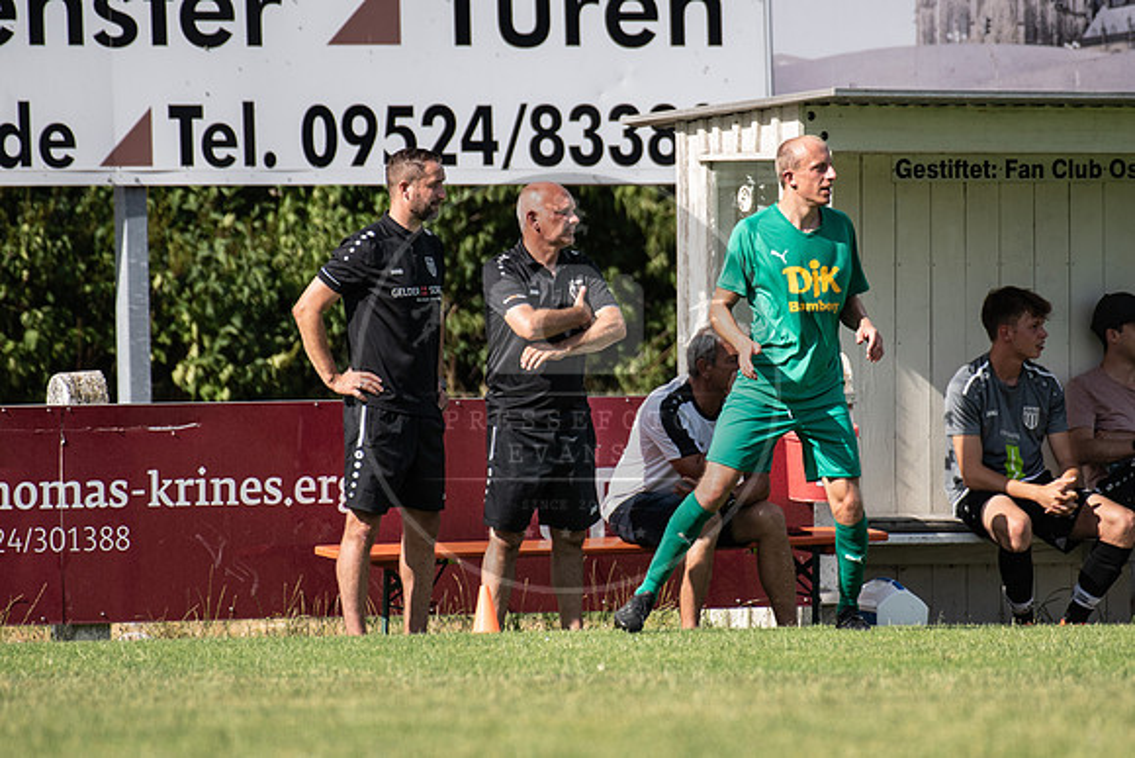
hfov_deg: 2.9
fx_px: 22660
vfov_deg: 1.9
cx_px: 647
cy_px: 289
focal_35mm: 719
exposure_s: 1/1600
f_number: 5.6
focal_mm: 500
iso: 280
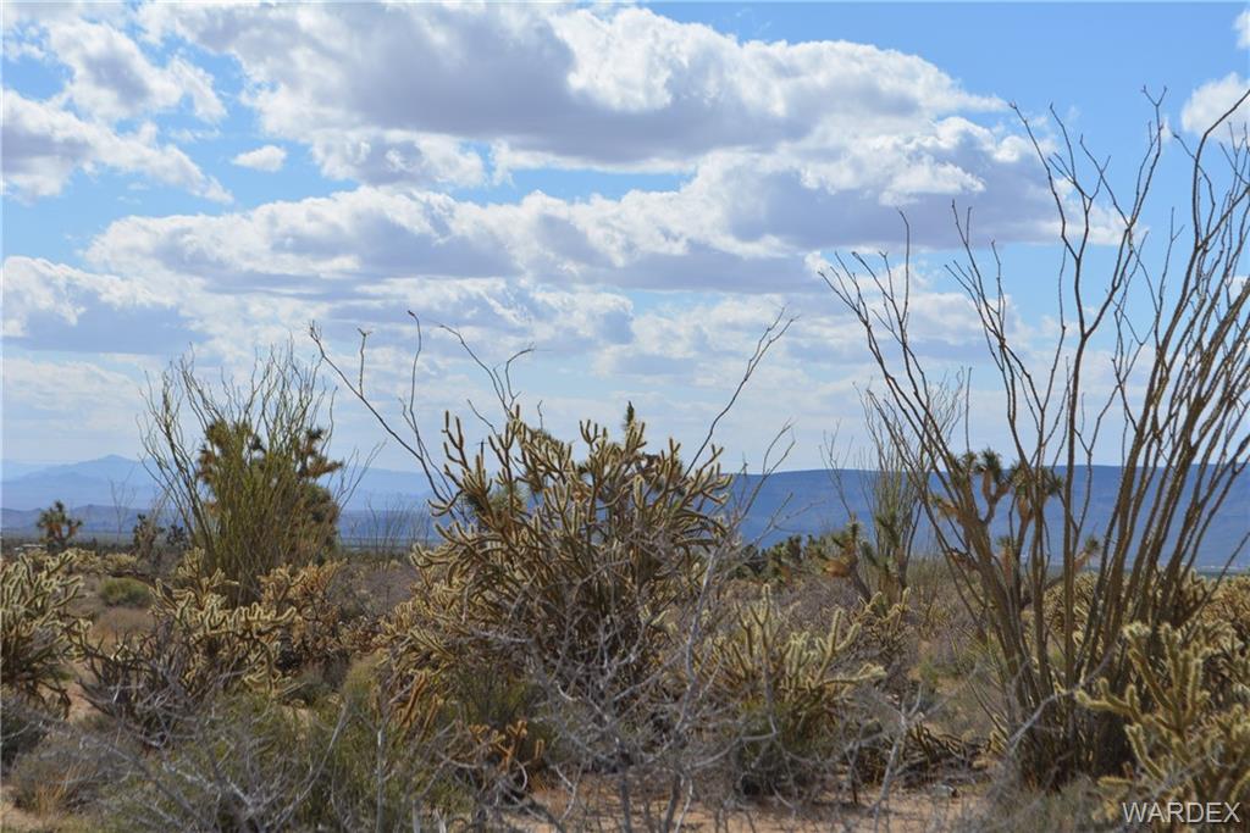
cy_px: 416
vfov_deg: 16.6
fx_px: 2865
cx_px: 625
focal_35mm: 82
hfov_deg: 24.6
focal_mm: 55
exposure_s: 1/400
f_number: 10
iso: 100
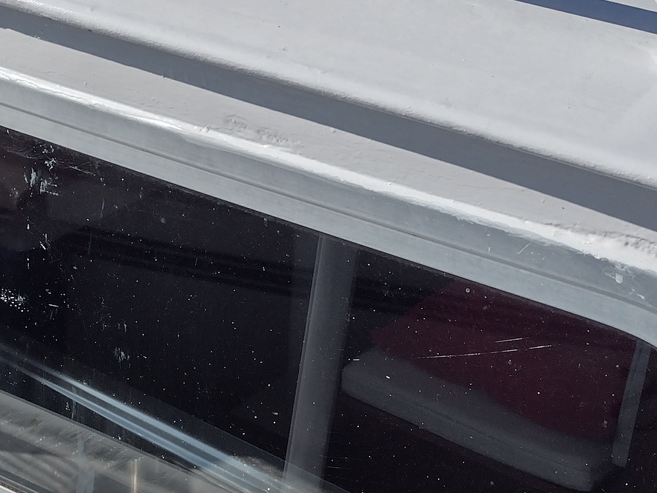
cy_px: 391
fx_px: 1442
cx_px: 89
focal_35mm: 76
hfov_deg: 25.0
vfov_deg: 19.2
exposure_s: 1/3693
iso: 100
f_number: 1.7
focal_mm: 4.71
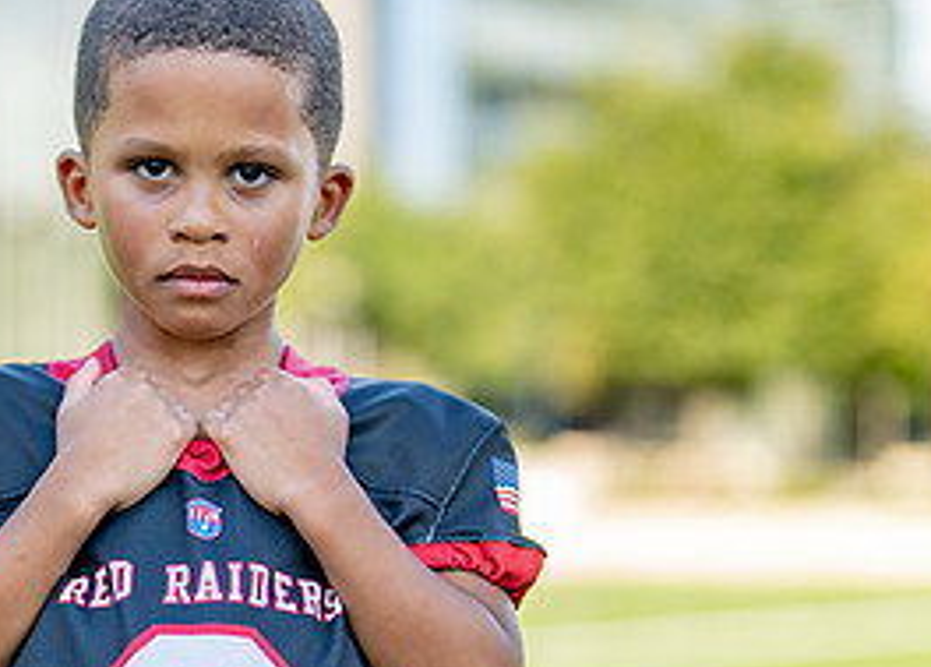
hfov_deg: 13.8
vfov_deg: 10.0
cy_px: 590
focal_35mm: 144
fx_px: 3810
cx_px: 169
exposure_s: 1/1250
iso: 100
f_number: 1.2
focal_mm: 50
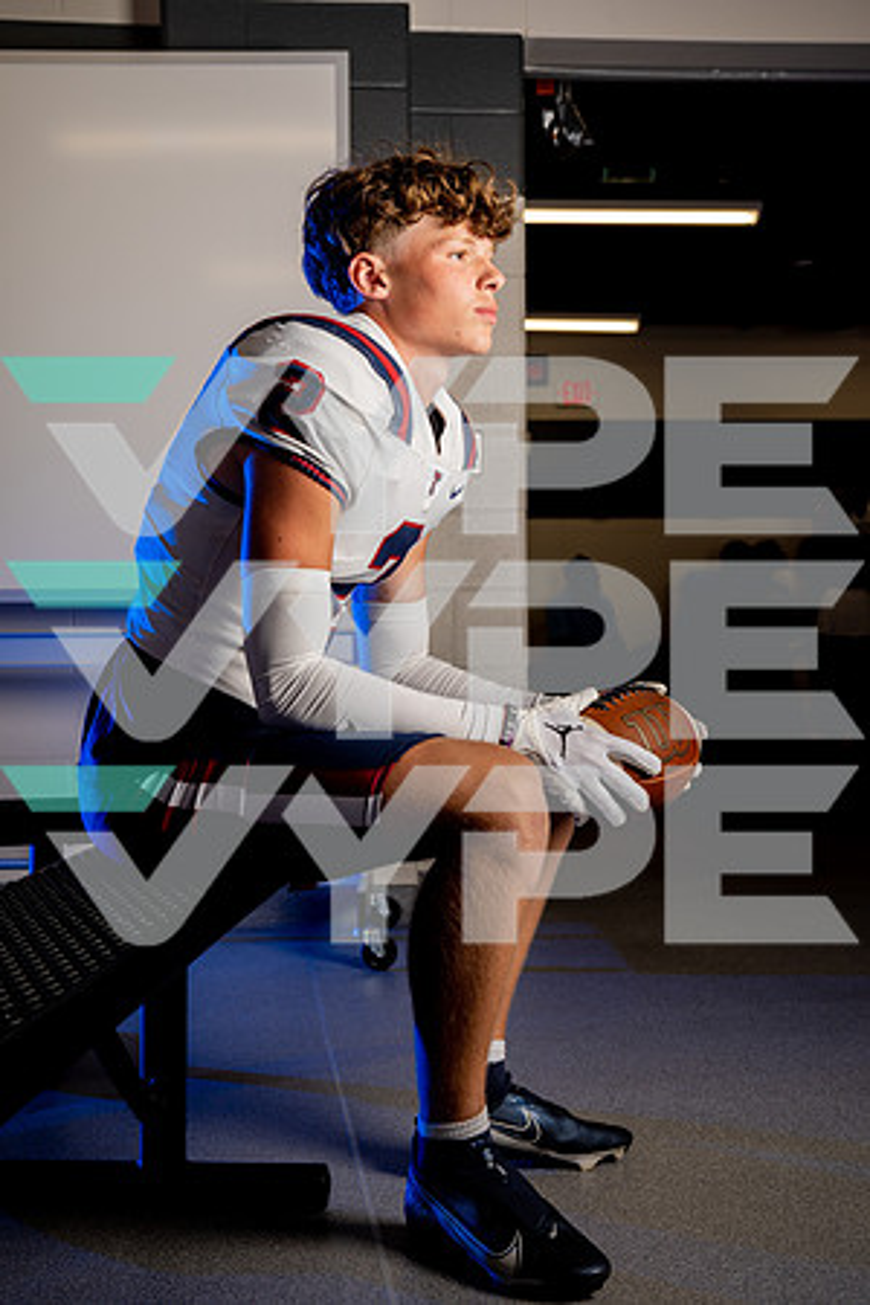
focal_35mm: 49
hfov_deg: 27.5
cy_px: 652
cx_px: 435
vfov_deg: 40.3
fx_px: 1776
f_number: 6.3
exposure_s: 1/250
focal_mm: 49
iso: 160
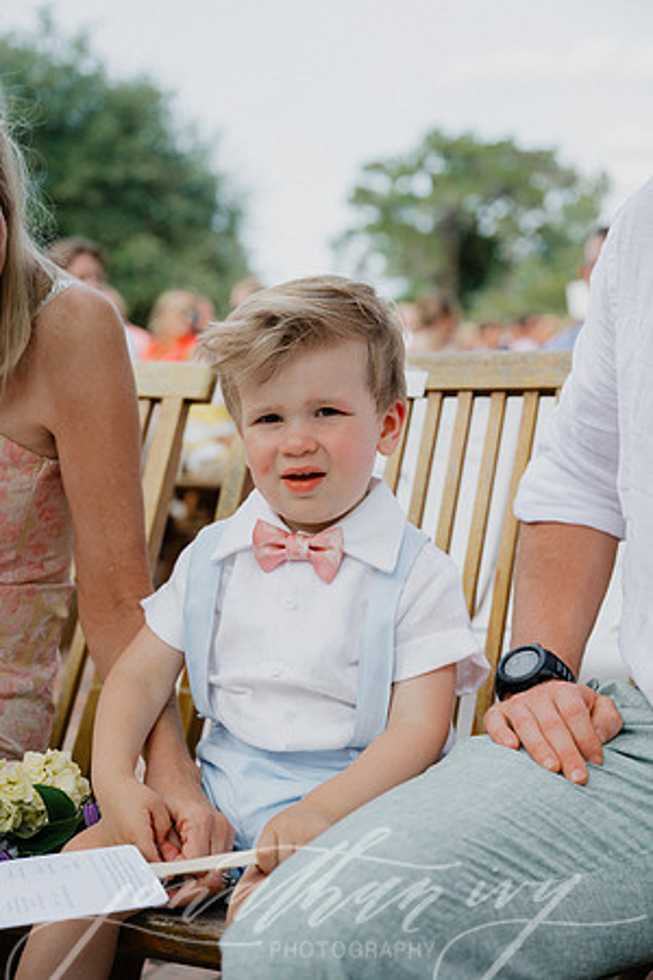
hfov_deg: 26.5
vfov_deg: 38.9
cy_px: 490
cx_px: 326
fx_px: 1388
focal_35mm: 51
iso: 100
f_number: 3.5
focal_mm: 51
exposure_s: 1/500
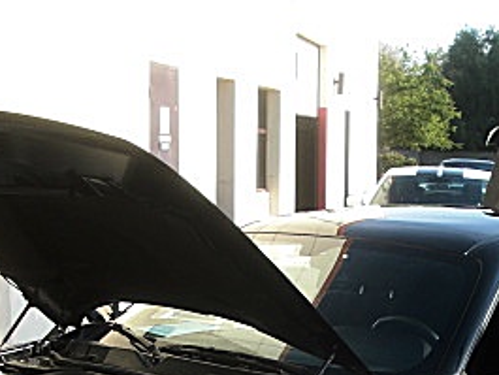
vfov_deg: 16.4
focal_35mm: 87
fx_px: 1255
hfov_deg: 22.4
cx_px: 335
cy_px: 430
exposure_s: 1/250
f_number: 2.8
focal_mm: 6.3
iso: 50
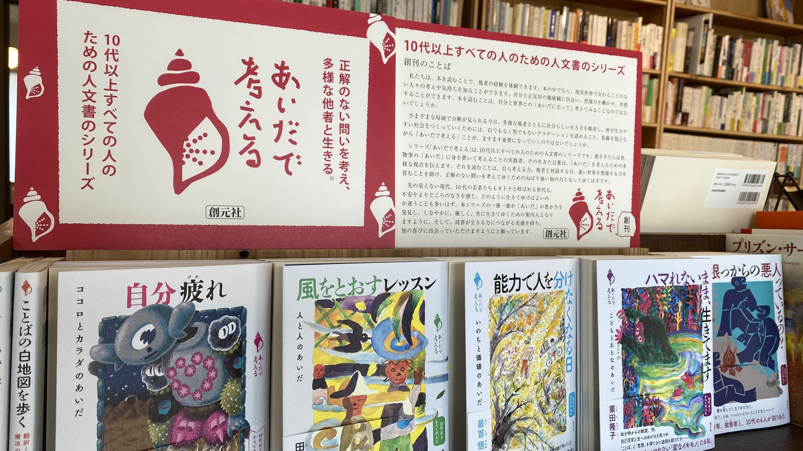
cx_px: 395
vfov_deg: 40.2
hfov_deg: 66.1
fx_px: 617
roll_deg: -2.0
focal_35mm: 29
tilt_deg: -5.4
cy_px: 228
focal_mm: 4.25
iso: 50
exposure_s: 1/120
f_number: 1.8
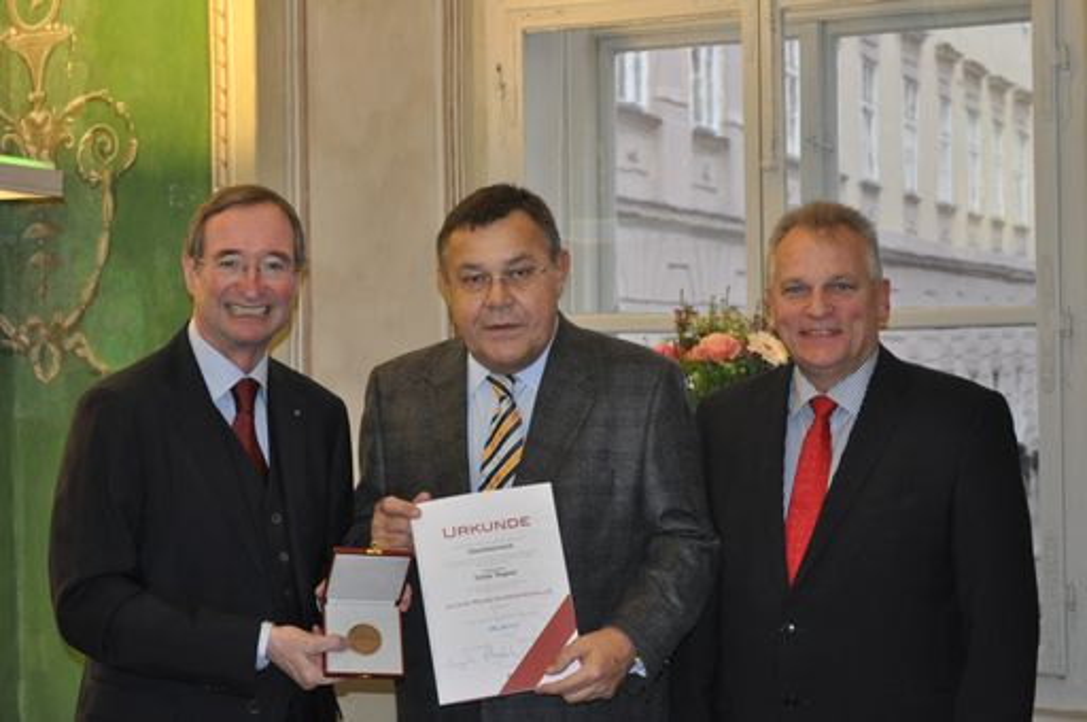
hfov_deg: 28.1
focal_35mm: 72
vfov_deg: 18.9
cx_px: 544
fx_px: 2171
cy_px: 361
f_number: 5.3
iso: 800
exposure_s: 1/60
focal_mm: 48
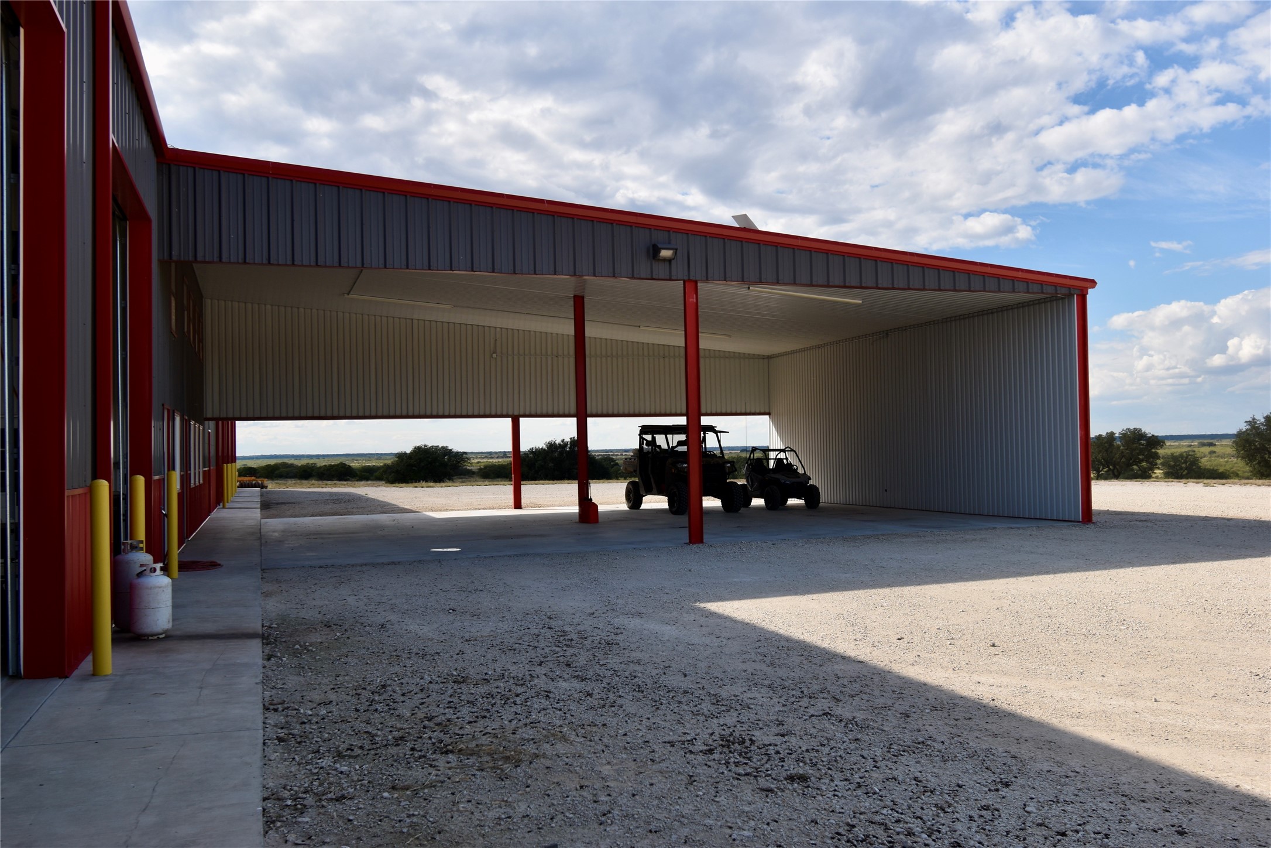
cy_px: 424
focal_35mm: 30
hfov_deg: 61.9
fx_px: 1059
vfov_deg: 43.6
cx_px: 636
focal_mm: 20
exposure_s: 1/250
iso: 100
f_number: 8
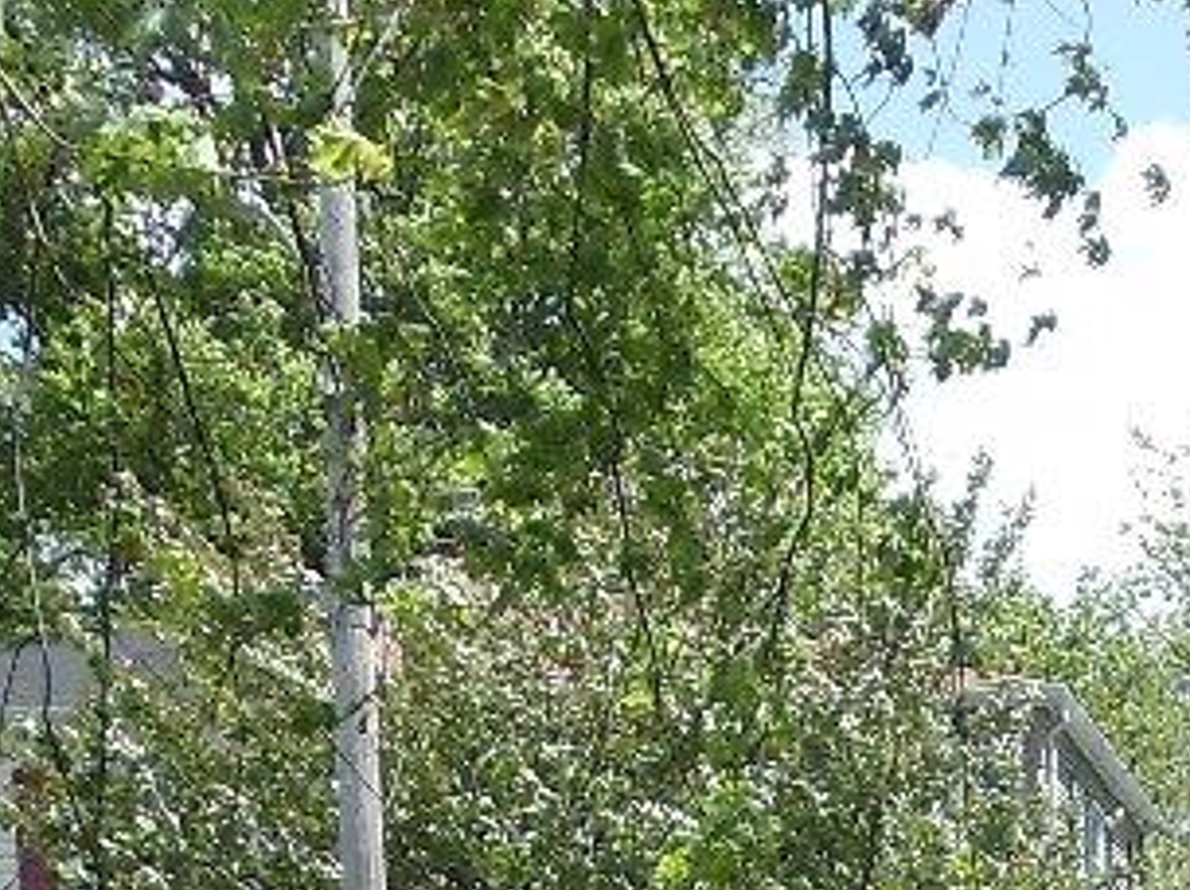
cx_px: 1592
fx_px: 7142
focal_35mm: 208
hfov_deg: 9.3
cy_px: 1979
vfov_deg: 6.8
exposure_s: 1/160
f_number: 7.1
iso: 100
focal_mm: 6
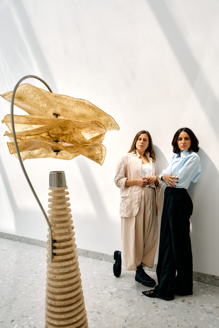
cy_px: 164
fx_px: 289
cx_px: 110
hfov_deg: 41.5
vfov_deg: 59.2
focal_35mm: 32
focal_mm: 31.7
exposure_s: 1/320
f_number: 5.6
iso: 100
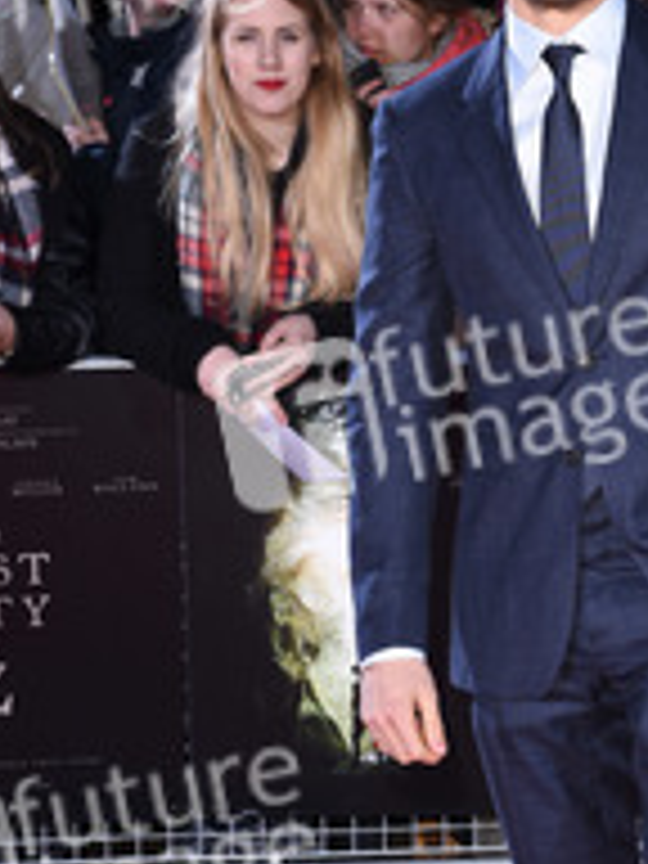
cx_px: 578
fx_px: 3095
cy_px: 630
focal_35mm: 124
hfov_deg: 11.9
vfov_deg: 15.8
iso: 400
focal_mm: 62
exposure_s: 1/250
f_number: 5.6
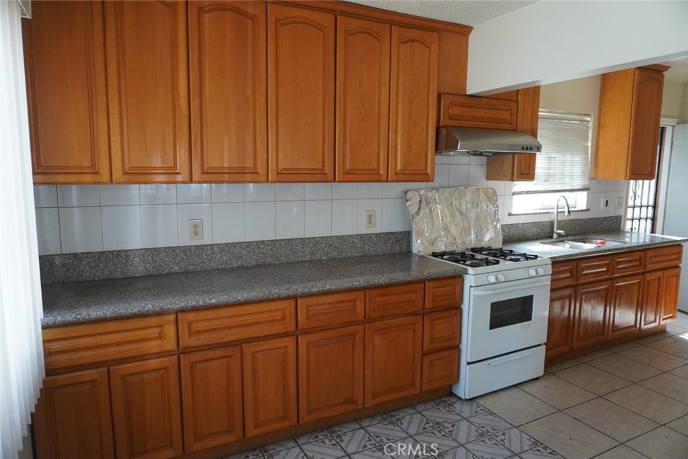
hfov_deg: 73.7
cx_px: 344
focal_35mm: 24
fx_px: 459
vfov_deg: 53.2
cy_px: 230
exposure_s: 1/160
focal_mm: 16
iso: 1000
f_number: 4
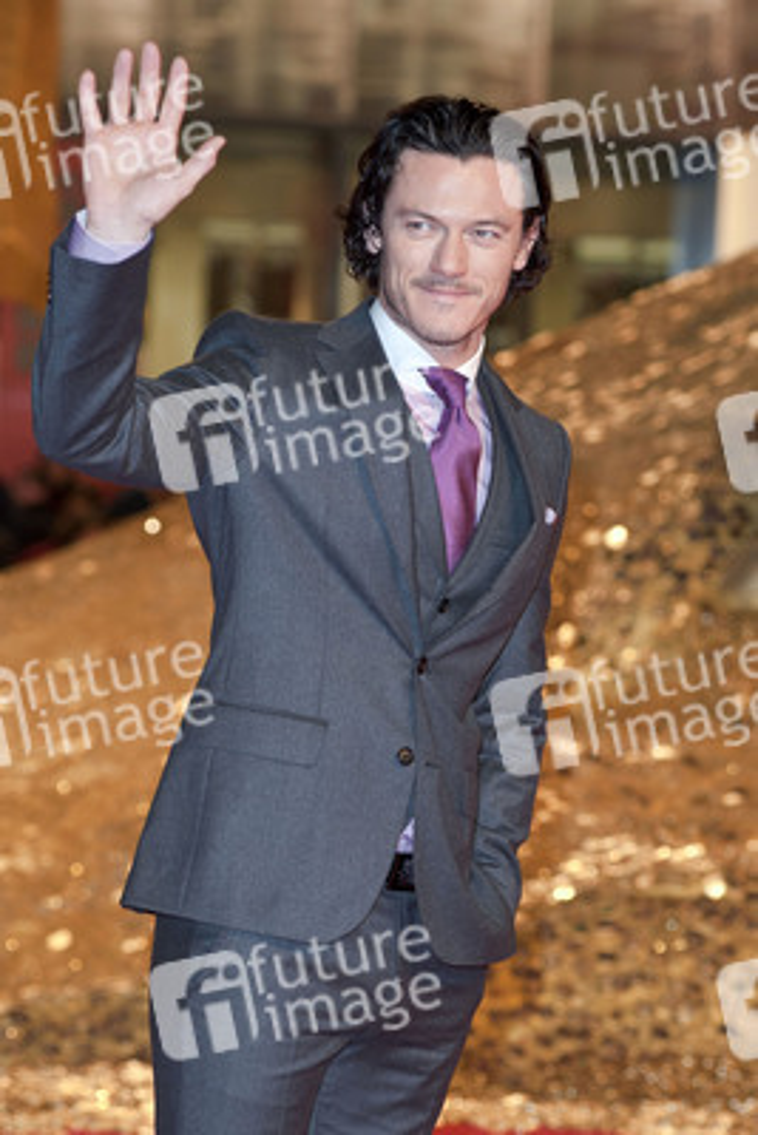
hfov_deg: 11.4
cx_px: 379
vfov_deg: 17.1
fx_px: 3786
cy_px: 568
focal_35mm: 120
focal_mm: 120
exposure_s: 1/160
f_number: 5.6
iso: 1000
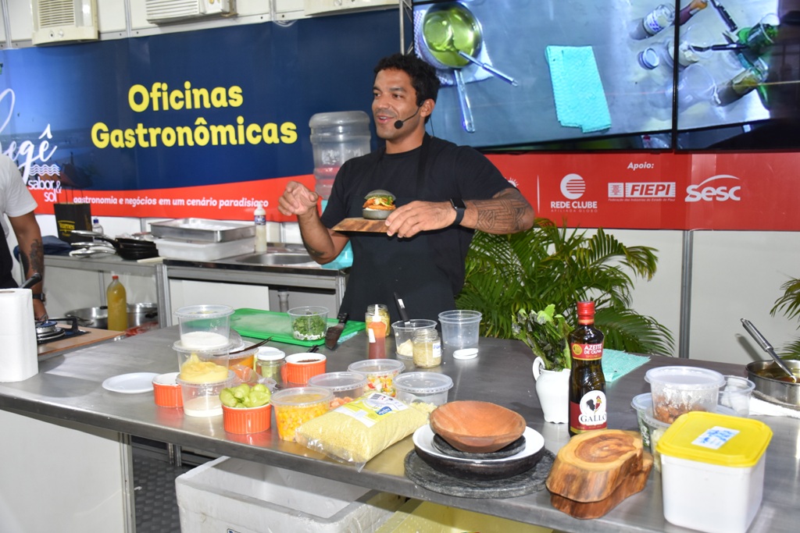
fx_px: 800
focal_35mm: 36
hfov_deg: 53.1
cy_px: 266
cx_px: 400
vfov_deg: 36.9
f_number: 3.8
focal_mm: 24
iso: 450
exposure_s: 1/60
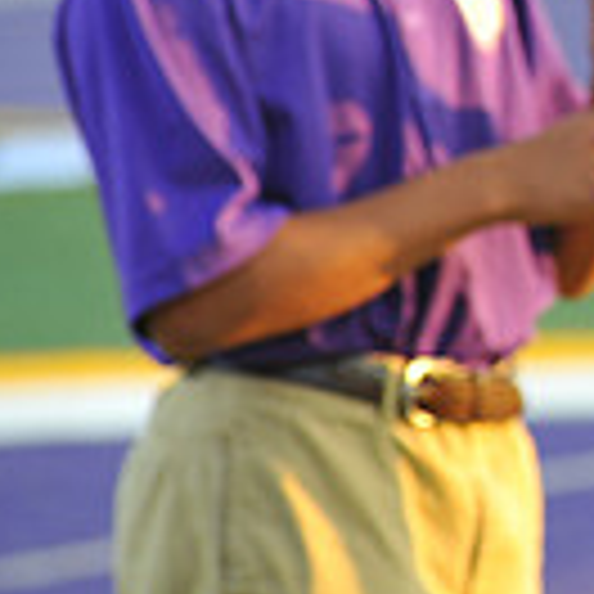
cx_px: 1282
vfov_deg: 2.4
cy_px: -63
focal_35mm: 744
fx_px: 14444
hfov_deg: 2.3
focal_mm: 200
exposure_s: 1/80
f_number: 7.1
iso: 250
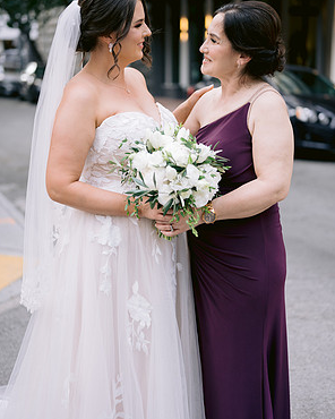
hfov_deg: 26.7
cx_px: 168
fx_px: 706
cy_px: 183
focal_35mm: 57
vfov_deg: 33.0
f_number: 1.8
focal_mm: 50
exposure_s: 1/500
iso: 160
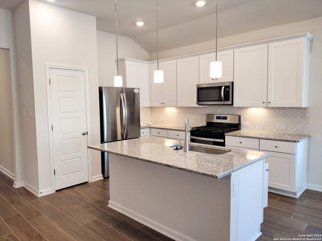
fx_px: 251
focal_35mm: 27
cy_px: 120
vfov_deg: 51.4
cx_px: 161
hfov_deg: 65.3
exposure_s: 1/60
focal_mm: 4.71
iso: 138
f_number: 1.7
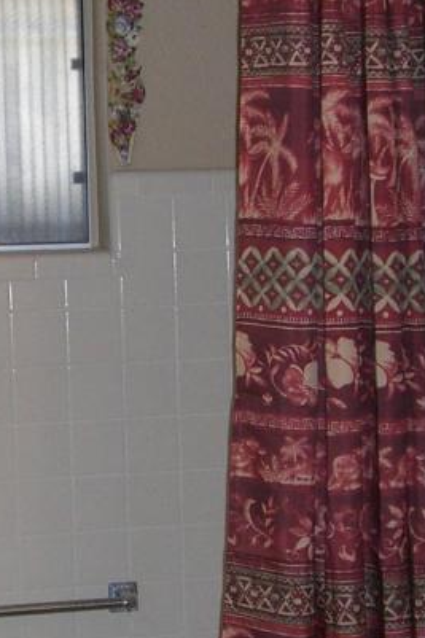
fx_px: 1790
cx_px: 134
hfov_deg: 13.5
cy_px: 318
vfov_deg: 20.2
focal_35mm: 101
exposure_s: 1/60
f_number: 2.7
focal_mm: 6.2
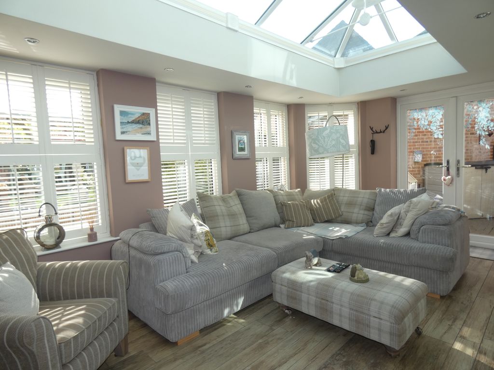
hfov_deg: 81.7
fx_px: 285
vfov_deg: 66.0
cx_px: 247
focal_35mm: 20
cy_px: 185
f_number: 2.8
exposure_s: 1/200
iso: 80
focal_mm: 3.6
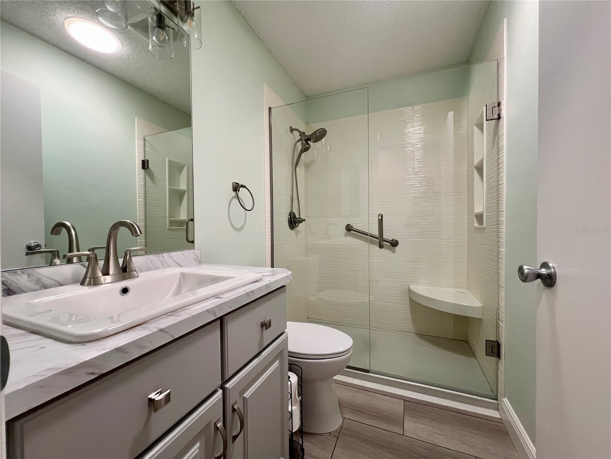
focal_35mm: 13
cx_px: 306
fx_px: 229
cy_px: 230
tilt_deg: -1.5
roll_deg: +0.5
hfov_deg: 106.2
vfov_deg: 89.9
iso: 200
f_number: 1.8
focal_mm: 1.57
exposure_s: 1/120
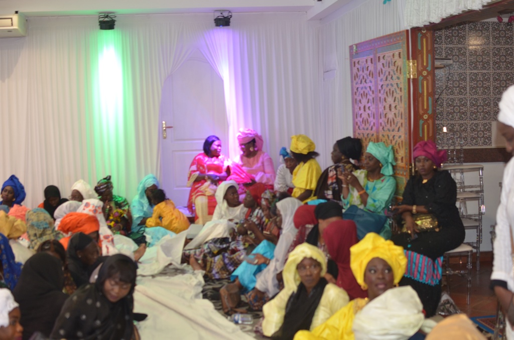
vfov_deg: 25.6
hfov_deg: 37.9
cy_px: 170
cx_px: 257
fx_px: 748
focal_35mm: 52
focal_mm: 35
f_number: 2.8
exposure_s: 1/60
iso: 640
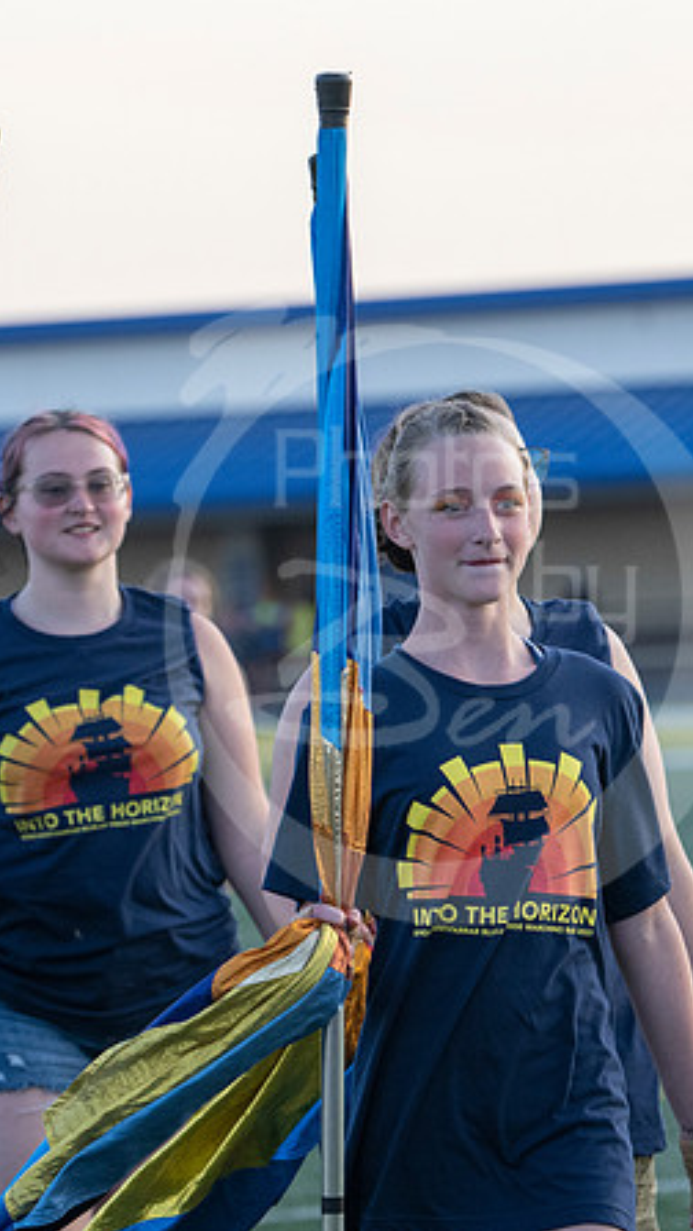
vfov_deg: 7.3
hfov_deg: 4.1
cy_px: 604
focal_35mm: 294
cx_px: 482
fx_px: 9604
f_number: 4
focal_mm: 122
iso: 800
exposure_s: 1/1000
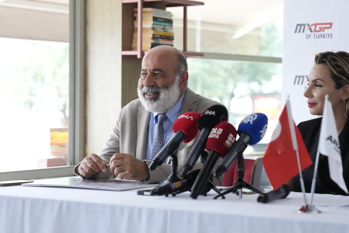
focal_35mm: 100
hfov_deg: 20.4
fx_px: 969
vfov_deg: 13.7
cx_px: 174
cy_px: 116
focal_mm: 67
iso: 500
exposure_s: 1/250
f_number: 2.8
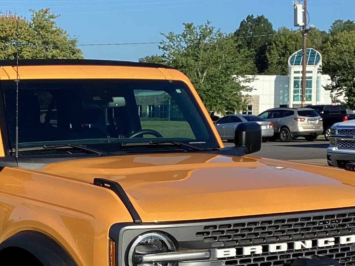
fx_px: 923
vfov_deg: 16.3
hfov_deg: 21.6
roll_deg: -0.4
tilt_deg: -6.3
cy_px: 214
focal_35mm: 90
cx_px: 99
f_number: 2.4
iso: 25
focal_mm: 3.3
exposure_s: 1/1058
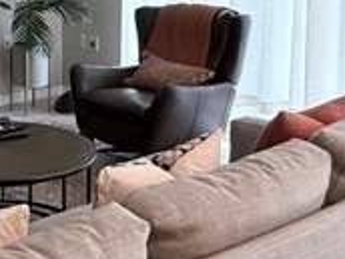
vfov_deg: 22.0
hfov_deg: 27.4
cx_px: -32
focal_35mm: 65
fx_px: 648
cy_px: 18
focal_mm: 2.22
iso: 250
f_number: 2.2
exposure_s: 1/60
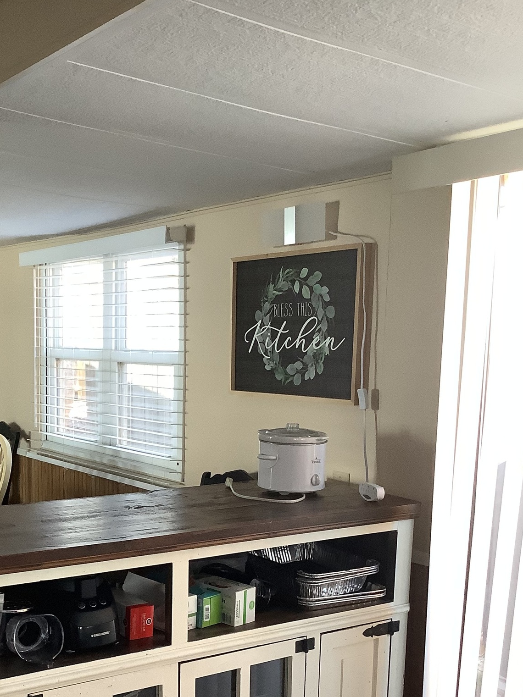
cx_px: 131
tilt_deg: -8.8
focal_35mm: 47
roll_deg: +0.6
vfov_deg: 39.7
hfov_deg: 30.4
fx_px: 947
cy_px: 491
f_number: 2.4
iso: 160
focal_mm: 3.3
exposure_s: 1/60
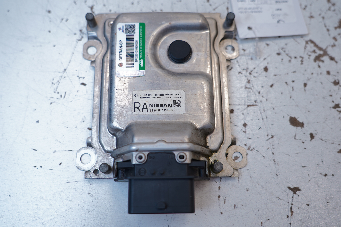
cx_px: 170
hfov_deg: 55.8
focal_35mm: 34
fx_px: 322
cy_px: 114
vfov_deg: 38.9
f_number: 2.8
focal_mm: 23
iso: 100
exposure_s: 1/80
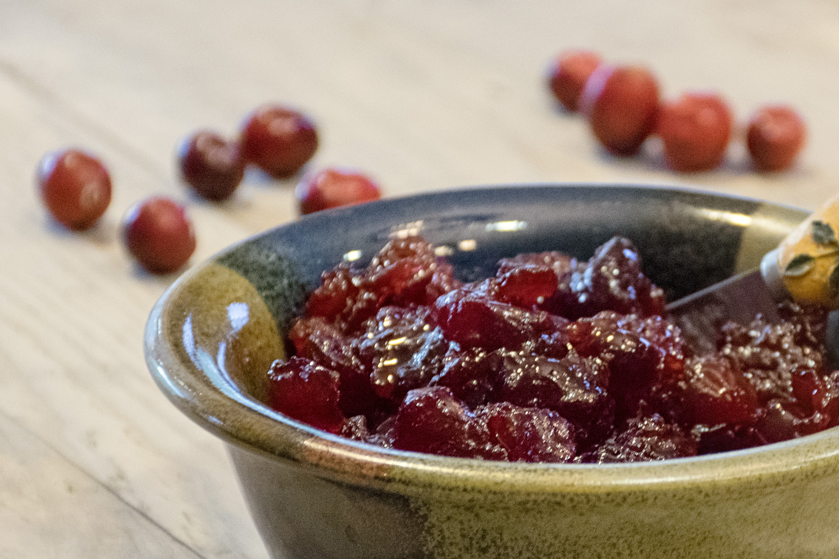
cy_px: 439
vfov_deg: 5.5
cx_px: 684
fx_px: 5803
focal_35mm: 249
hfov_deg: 8.3
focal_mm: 90
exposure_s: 1/30
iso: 1600
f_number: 5.3
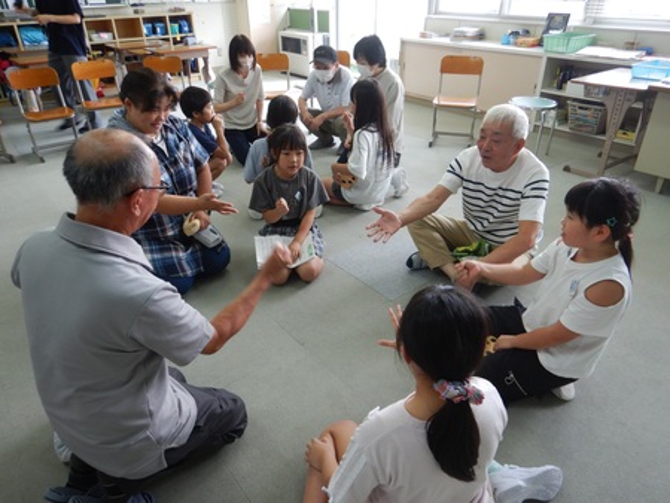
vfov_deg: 56.9
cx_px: 335
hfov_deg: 71.6
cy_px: 252
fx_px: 465
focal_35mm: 24
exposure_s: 1/30
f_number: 2.8
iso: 140
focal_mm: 4.3
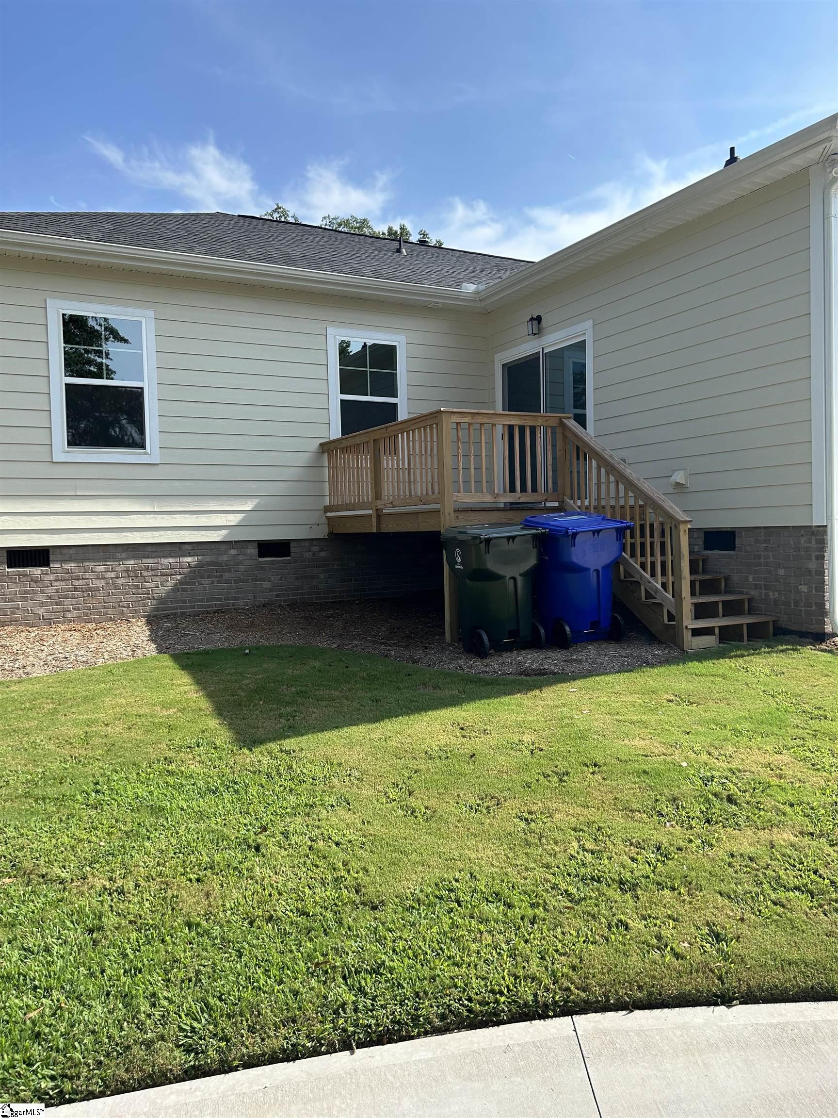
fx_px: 839
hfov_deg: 53.1
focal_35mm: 26
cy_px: 559
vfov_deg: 67.3
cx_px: 419
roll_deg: +1.6
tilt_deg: +0.3
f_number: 1.5
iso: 50
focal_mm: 5.7
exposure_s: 1/2457
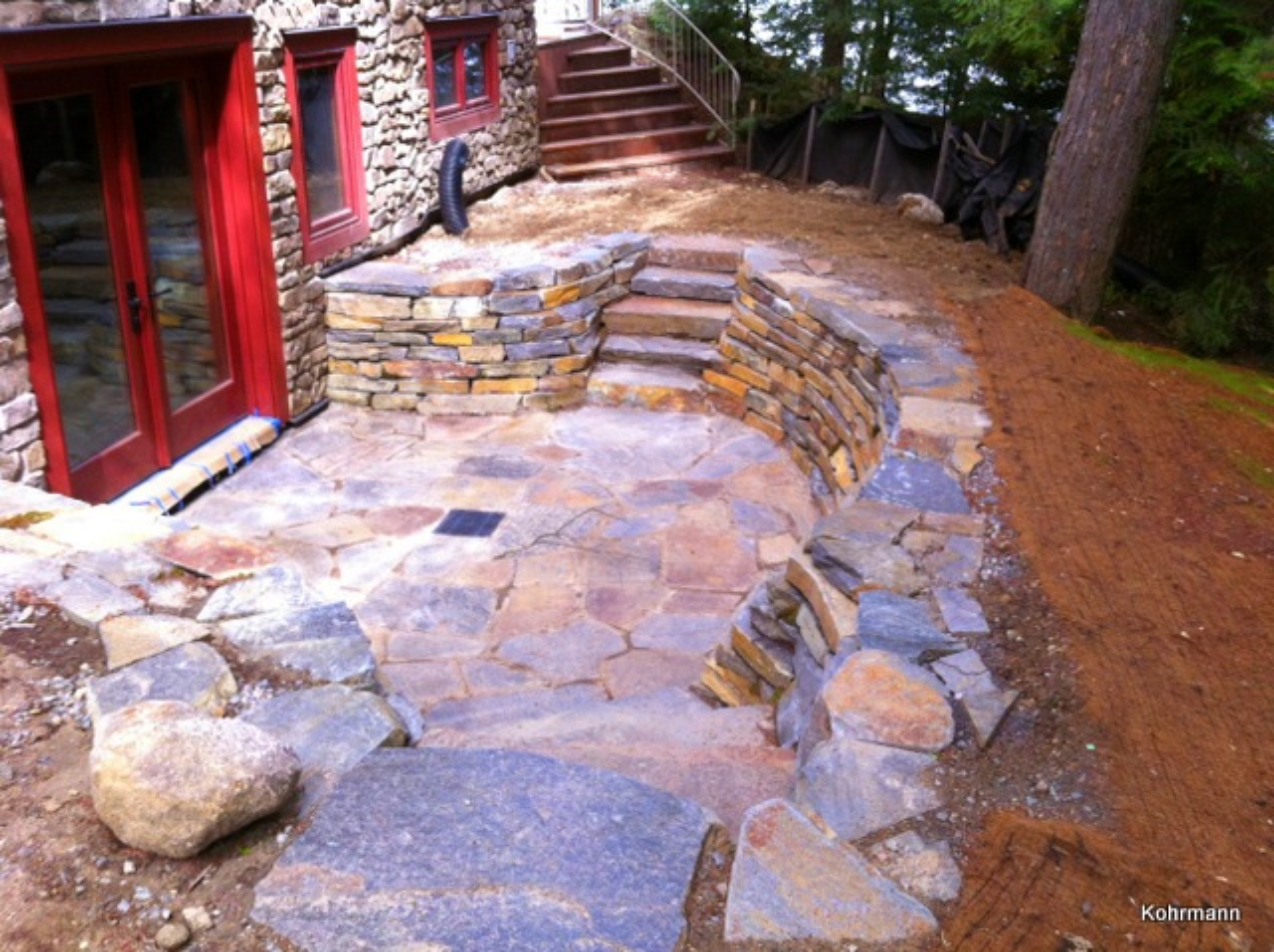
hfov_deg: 52.7
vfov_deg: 40.6
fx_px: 1286
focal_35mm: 35
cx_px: 637
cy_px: 476
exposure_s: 1/120
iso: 80
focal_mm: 3.85
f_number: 2.8
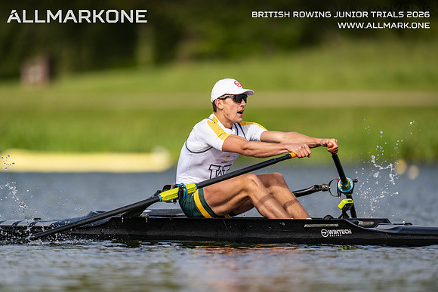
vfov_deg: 2.3
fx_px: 7301
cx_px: 219
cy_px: 146
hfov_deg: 3.4
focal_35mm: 600
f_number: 4
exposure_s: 1/2500
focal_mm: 600
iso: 280
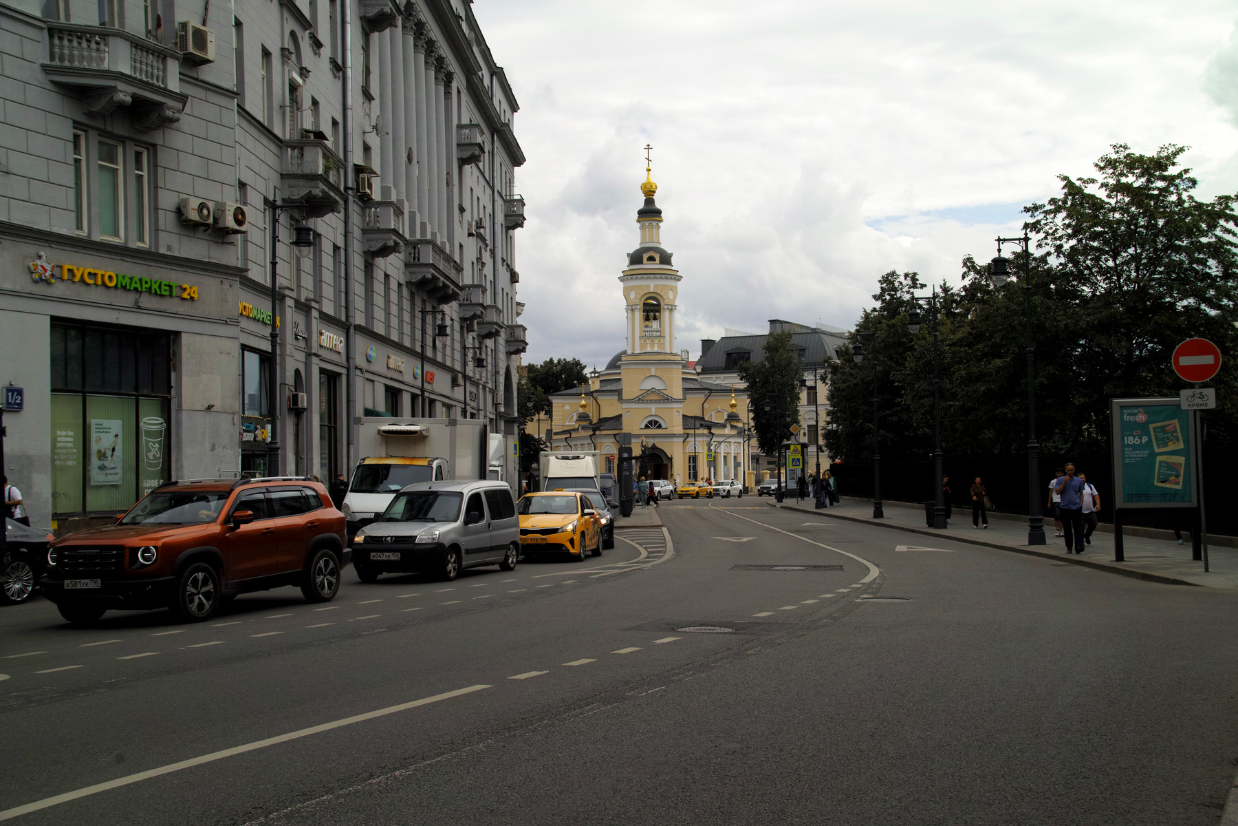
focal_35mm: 44
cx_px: 619
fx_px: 1496
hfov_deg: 45.0
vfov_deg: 30.8
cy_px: 413
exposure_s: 1/320
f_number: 8
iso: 100
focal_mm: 29
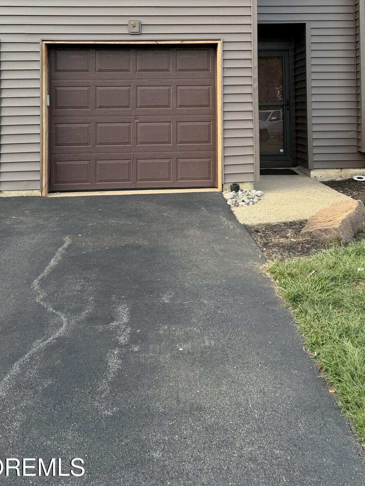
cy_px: 81
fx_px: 591
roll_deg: +0.7
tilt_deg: +1.5
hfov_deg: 34.3
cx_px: 205
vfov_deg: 42.3
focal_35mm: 42
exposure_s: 1/365
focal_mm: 6.76
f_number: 1.78
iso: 100
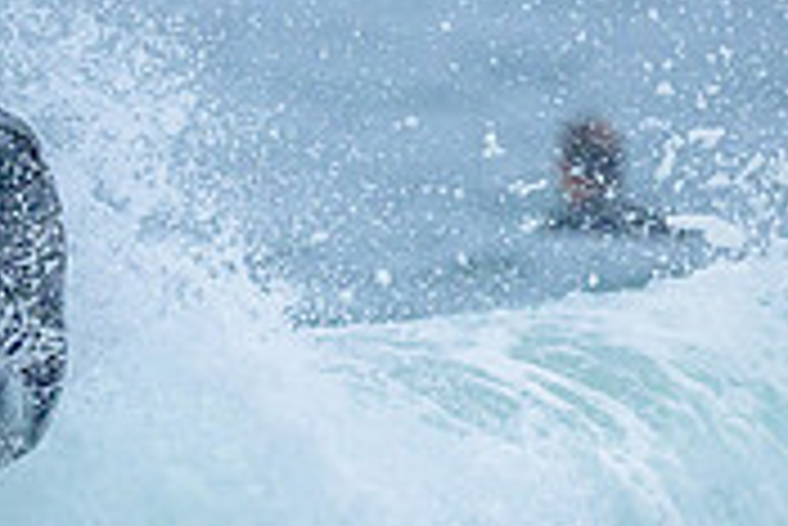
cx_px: -98
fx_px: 79739
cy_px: 479
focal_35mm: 3640
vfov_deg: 0.4
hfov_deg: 0.6
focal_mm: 800
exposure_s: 1/3200
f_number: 6.3
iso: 1100
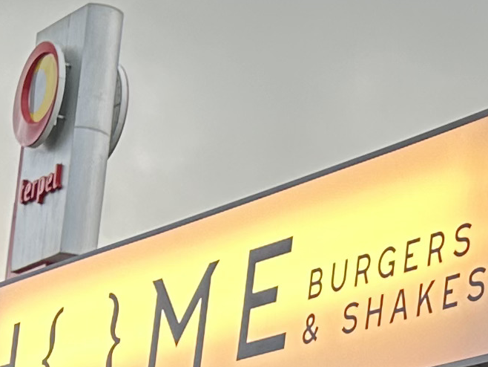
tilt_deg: +8.7
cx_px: 632
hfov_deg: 13.0
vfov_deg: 9.8
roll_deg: -4.2
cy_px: 545
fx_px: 2073
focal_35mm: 147
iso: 100
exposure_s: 1/120
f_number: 1.78
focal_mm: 6.86
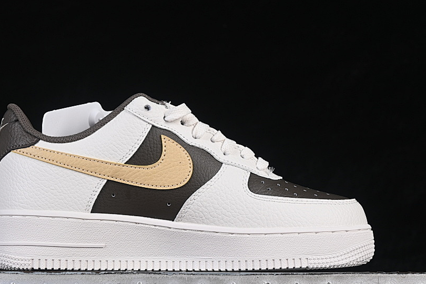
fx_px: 1183
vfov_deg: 13.7
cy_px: 154
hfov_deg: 20.4
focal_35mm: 100
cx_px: 176
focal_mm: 50
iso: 160
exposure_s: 1/80
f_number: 8
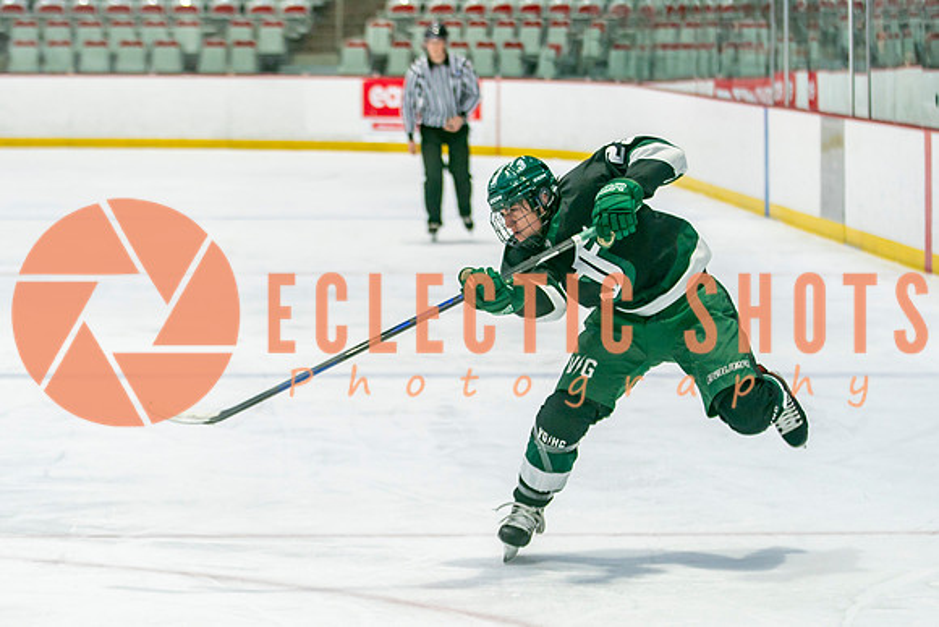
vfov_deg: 9.1
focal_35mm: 150
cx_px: 416
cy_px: 339
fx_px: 3919
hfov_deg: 13.7
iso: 400
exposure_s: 1/640
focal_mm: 88
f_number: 3.2
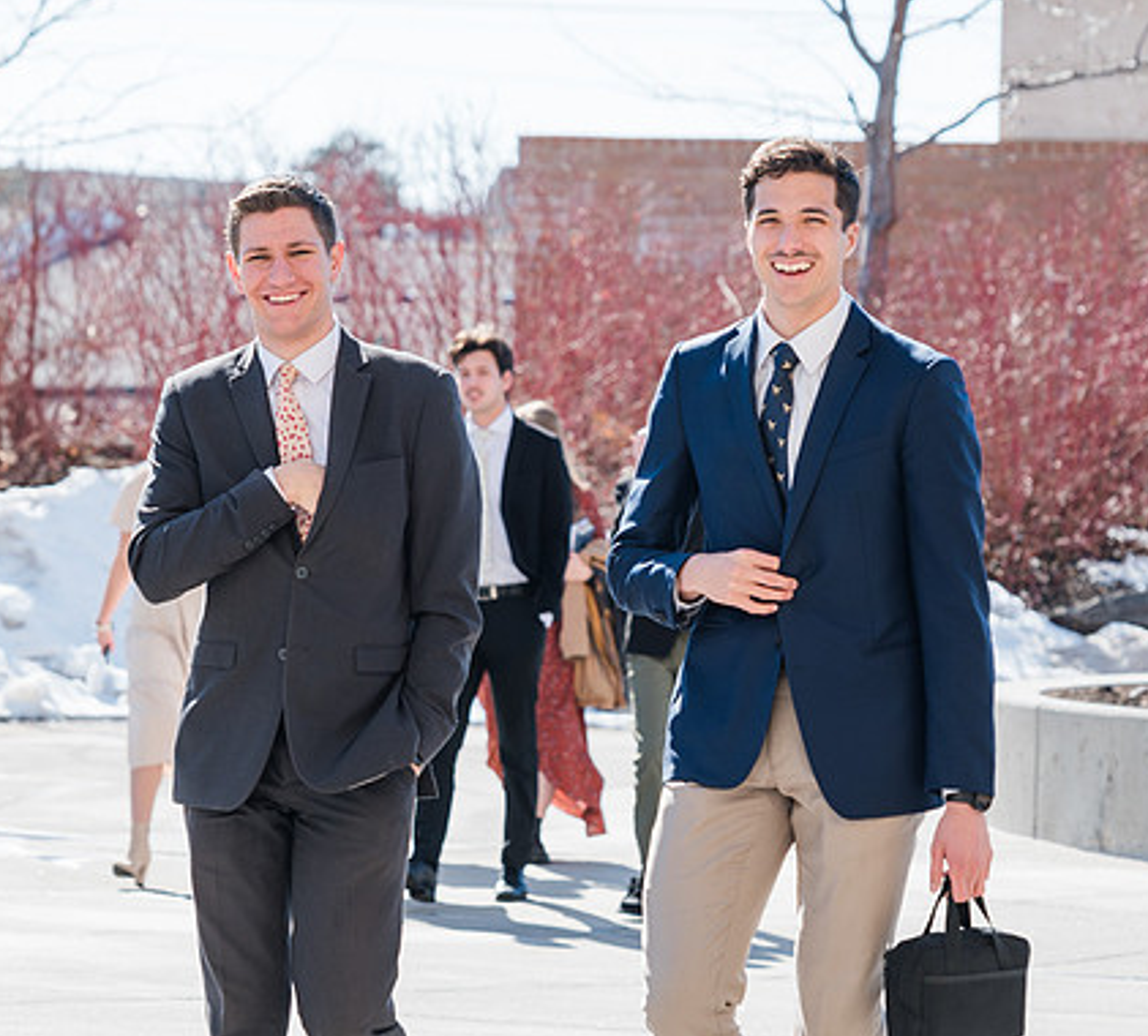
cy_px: 466
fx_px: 8256
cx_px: 430
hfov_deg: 8.0
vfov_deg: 7.2
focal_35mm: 231
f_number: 5.6
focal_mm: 122
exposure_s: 1/400
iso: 100
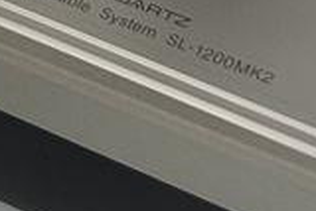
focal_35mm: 189
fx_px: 1660
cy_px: -460
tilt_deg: -34.1
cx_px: 61
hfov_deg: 10.8
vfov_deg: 6.5
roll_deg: +6.5
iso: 250
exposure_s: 1/51
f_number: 1.78
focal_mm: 6.86
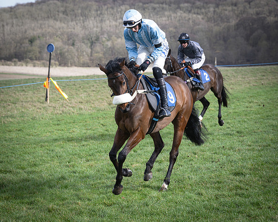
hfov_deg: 15.8
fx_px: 1001
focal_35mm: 122
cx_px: 136
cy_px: 96
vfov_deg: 12.7
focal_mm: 91
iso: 400
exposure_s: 1/640
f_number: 5
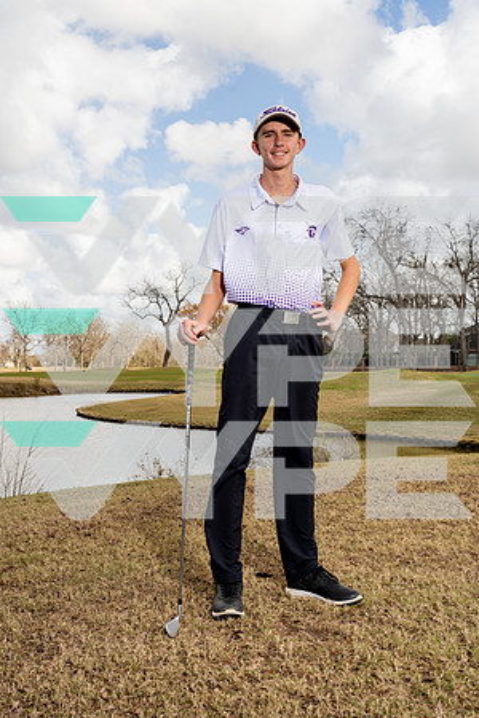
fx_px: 858
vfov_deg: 45.4
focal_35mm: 43
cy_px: 359
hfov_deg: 31.2
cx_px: 240
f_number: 8
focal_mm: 43
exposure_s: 1/250
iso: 100
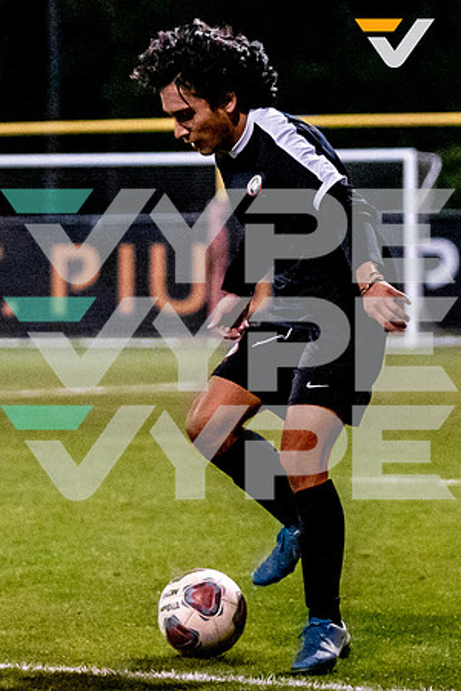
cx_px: 251
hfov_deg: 5.3
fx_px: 5003
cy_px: 325
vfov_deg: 7.9
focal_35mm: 260
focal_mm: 84
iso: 6400
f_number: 2.8
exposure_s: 1/1250
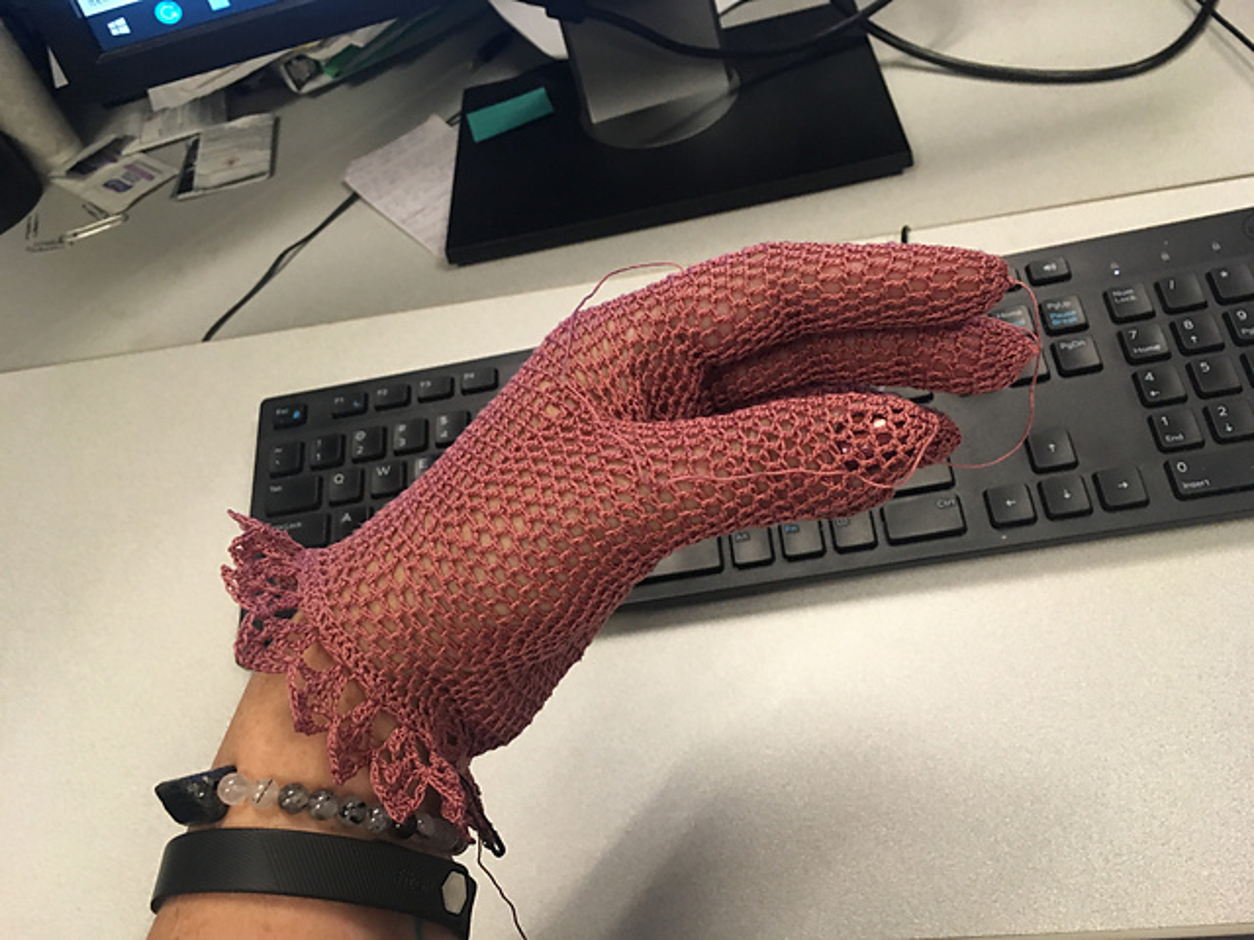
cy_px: 470
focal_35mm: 29
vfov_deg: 48.2
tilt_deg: -47.1
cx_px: 627
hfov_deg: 61.7
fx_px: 1051
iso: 160
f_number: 2.2
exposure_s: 1/30
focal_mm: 4.15
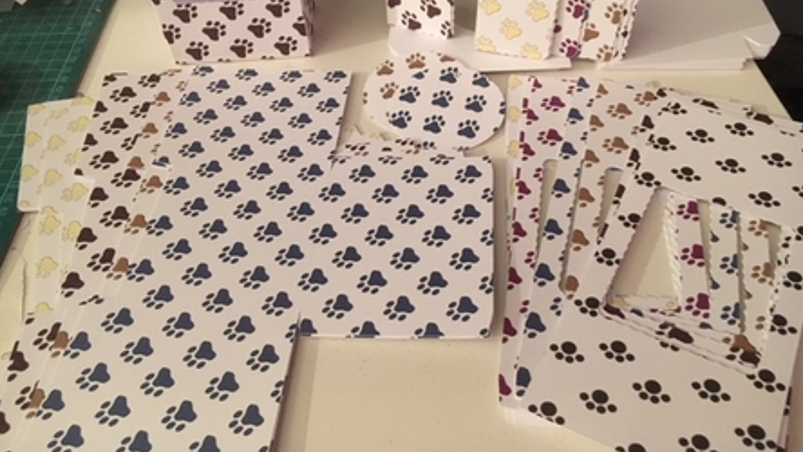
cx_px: 398
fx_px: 682
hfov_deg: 61.0
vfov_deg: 36.6
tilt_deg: -46.9
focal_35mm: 32
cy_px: 193
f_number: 2.2
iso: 400
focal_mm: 4.15
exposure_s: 1/17
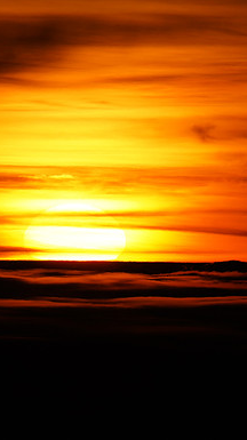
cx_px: 88
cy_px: 220
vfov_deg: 2.3
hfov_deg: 1.3
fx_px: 11060
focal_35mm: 948
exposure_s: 1/6400
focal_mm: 600
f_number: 7.1
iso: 100
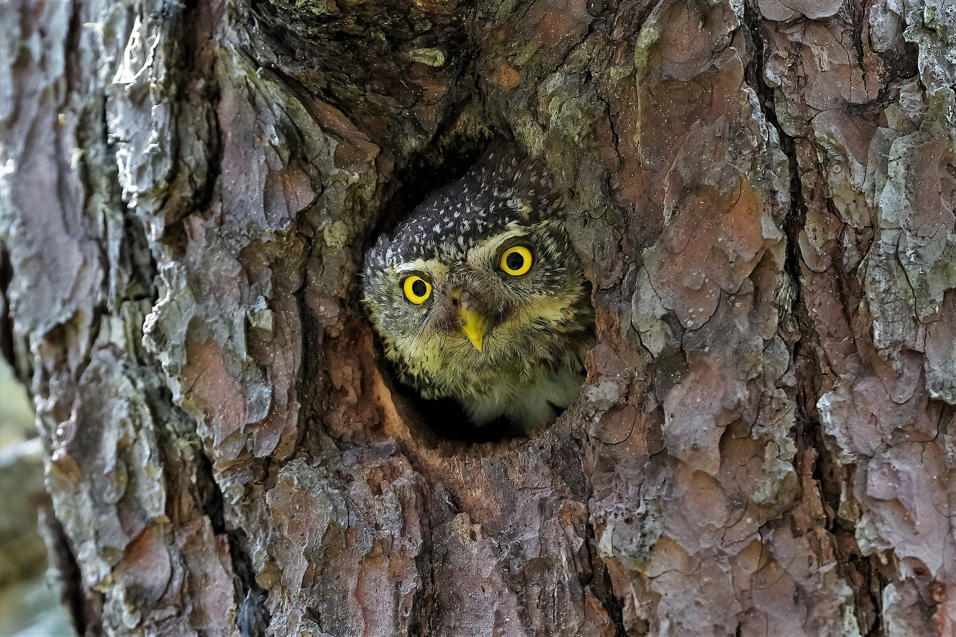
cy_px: 318
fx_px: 23898
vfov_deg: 1.5
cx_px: 478
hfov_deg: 2.3
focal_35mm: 900
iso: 4000
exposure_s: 1/800
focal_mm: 600
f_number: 4.5
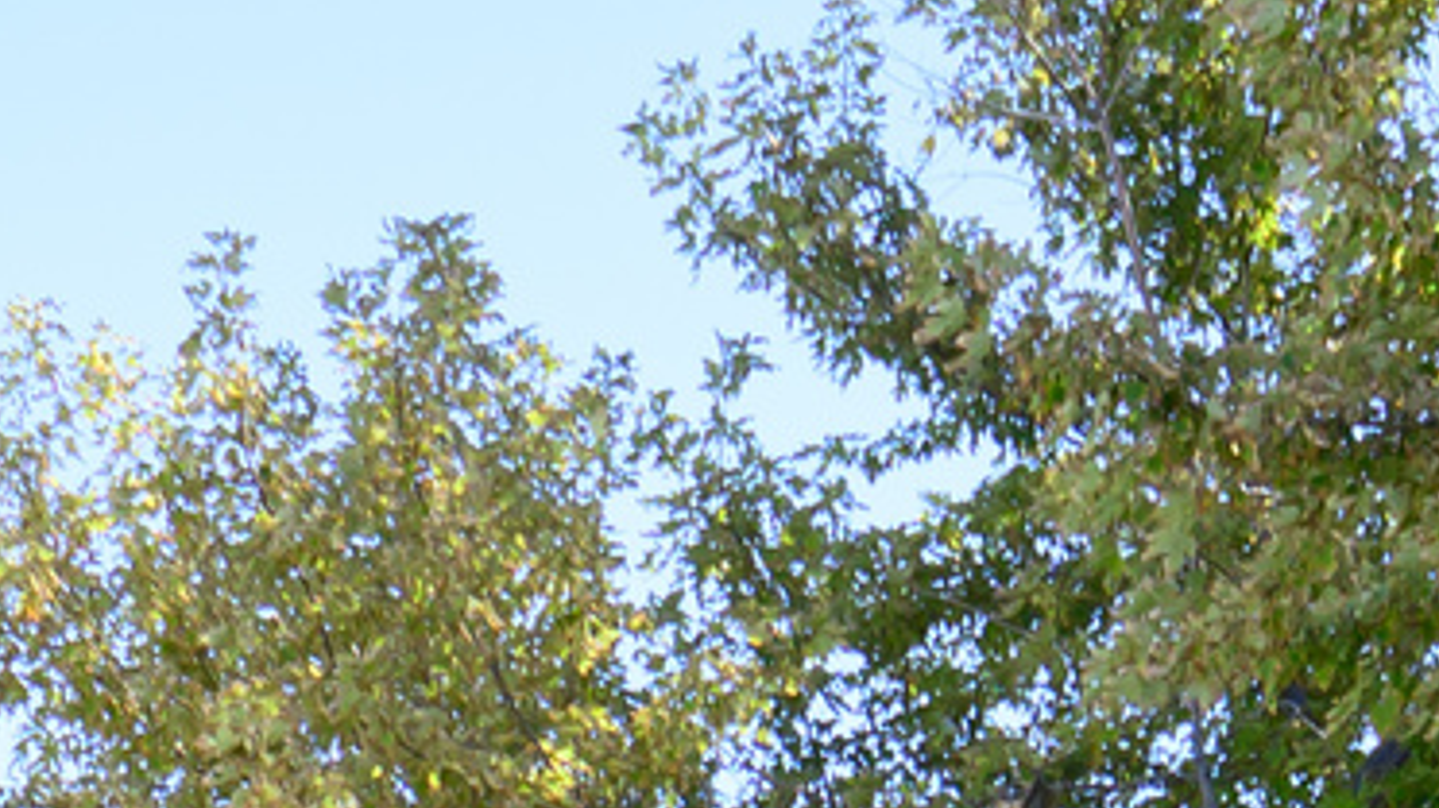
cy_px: 2621
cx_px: -766
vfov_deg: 7.2
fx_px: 5493
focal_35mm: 144
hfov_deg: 13.9
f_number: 5.3
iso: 250
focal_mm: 17
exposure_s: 1/320
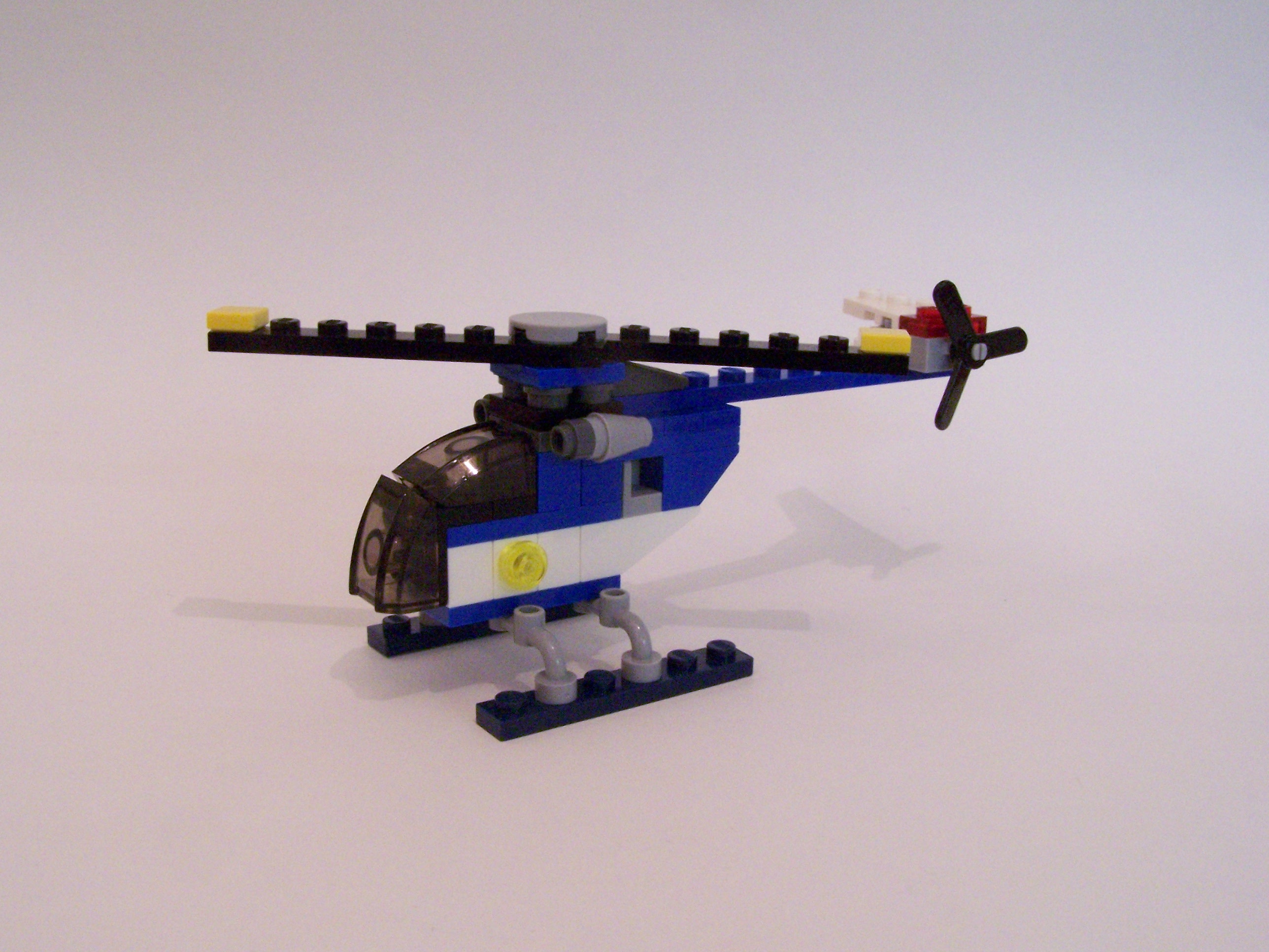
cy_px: 476
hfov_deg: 49.0
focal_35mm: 38
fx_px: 1393
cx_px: 634
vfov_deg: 37.7
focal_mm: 6.3
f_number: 6.3
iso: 400
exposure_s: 1/8
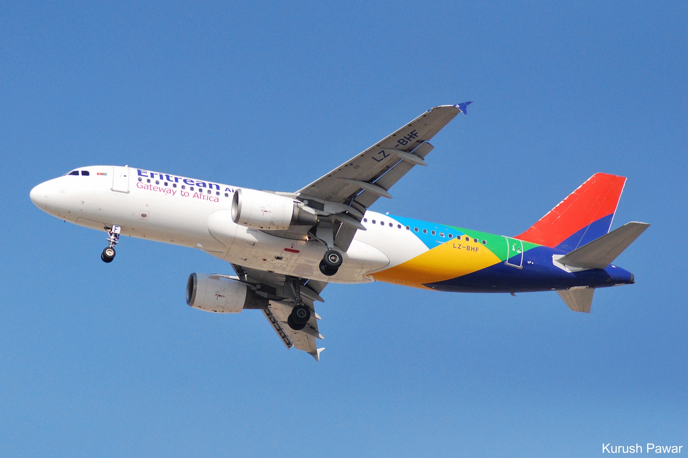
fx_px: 4873
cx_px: 344
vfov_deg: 5.4
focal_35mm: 255
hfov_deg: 8.1
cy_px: 229
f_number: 7.1
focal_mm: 170
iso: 800
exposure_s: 1/3200
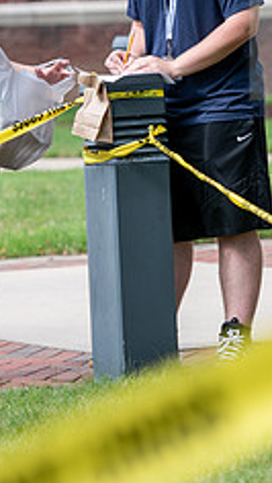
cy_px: 177
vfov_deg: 6.2
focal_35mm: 348
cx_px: 188
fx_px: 4456
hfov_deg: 3.5
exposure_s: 1/800
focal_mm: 135
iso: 160
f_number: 3.2
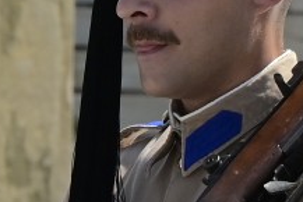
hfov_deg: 1.7
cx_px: 390
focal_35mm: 1188
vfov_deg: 1.2
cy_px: 103
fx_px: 10005
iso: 200
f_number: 9
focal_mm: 115
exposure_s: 1/640
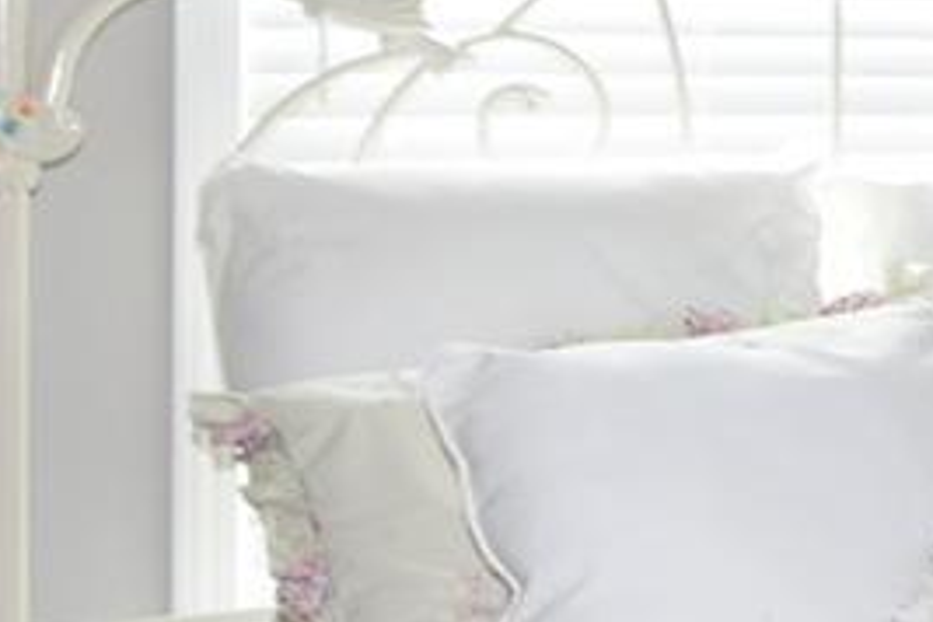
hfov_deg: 17.7
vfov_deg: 15.1
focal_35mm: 90
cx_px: 1730
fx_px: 2332
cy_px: 91
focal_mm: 10
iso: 400
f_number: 7.1
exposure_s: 1/200
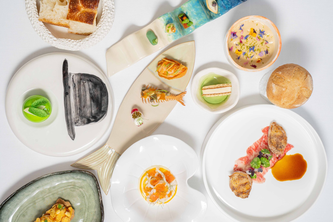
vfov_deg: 23.8
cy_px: 111
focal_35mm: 57
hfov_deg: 35.1
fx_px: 527
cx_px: 166
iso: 1000
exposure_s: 1/100
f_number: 10
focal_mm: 57
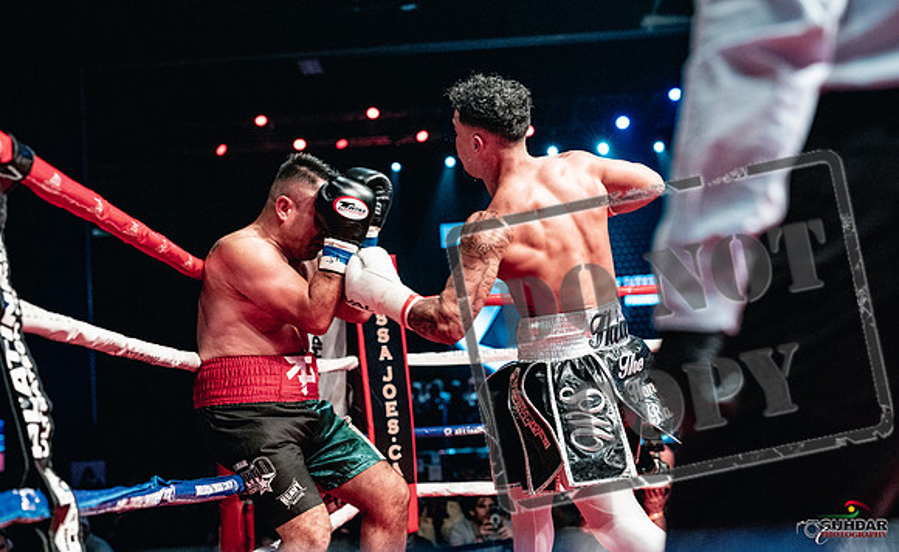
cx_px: 476
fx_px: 1455
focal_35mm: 60
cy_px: 242
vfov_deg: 21.5
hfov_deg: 34.3
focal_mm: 50
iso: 4000
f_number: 2.8
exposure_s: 1/1000
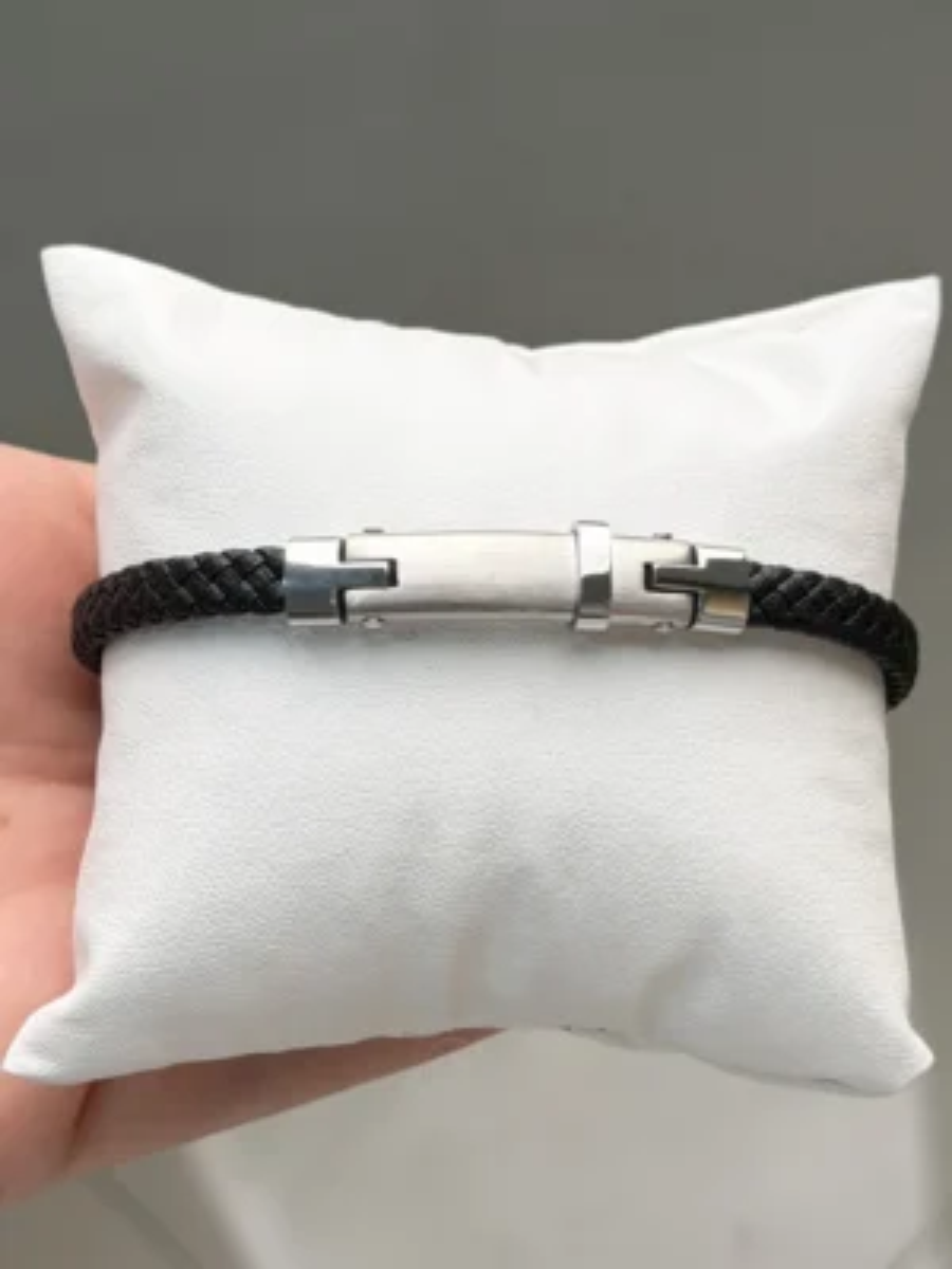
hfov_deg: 30.3
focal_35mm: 48
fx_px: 1760
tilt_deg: -75.3
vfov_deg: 39.7
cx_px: 476
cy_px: 634
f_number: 1.78
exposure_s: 1/657
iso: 80
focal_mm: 6.76
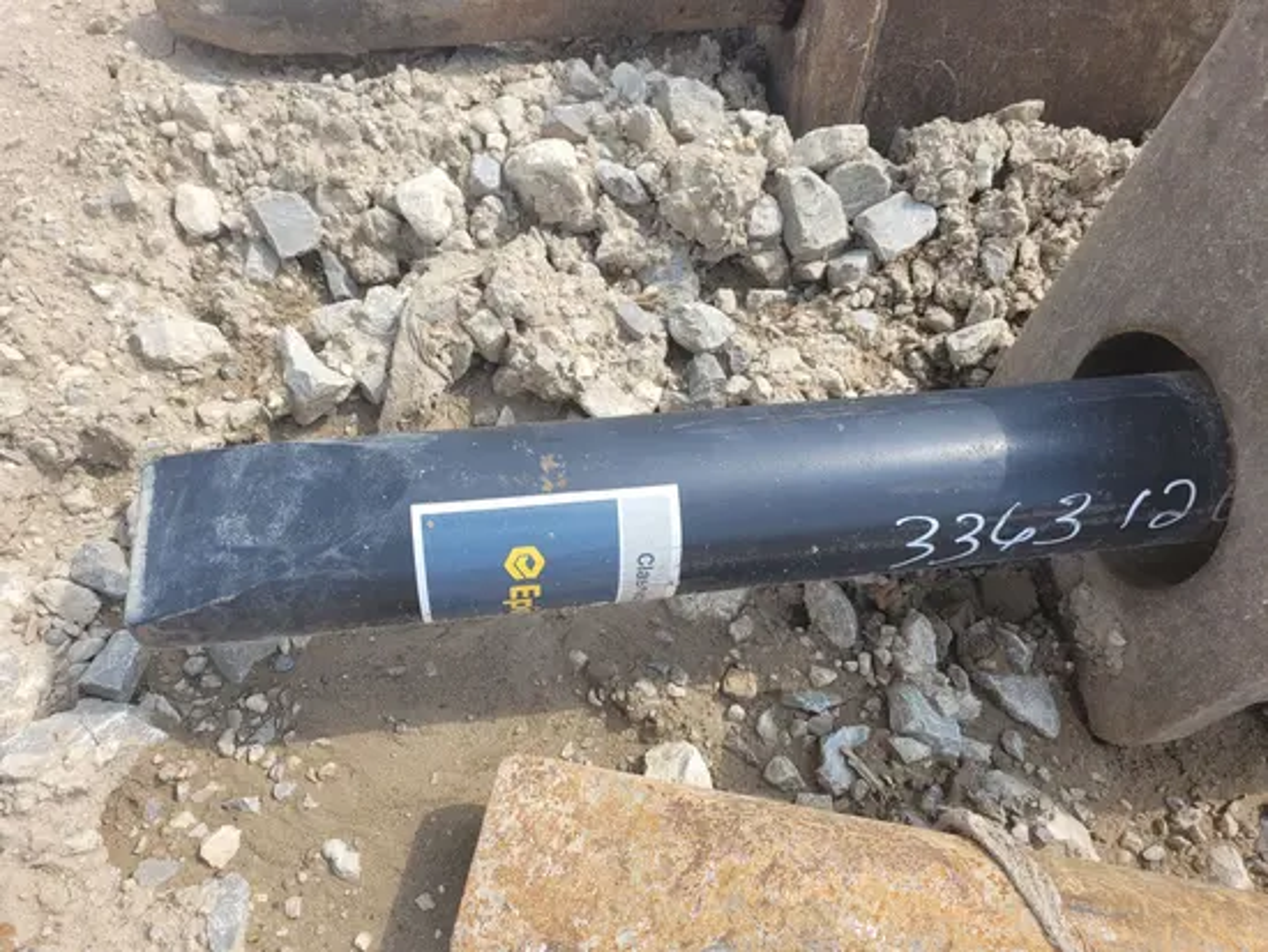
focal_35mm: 26
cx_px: 634
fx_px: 953
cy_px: 476
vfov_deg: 53.1
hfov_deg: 67.3
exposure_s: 1/1311
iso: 40
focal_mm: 5.4
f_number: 1.8
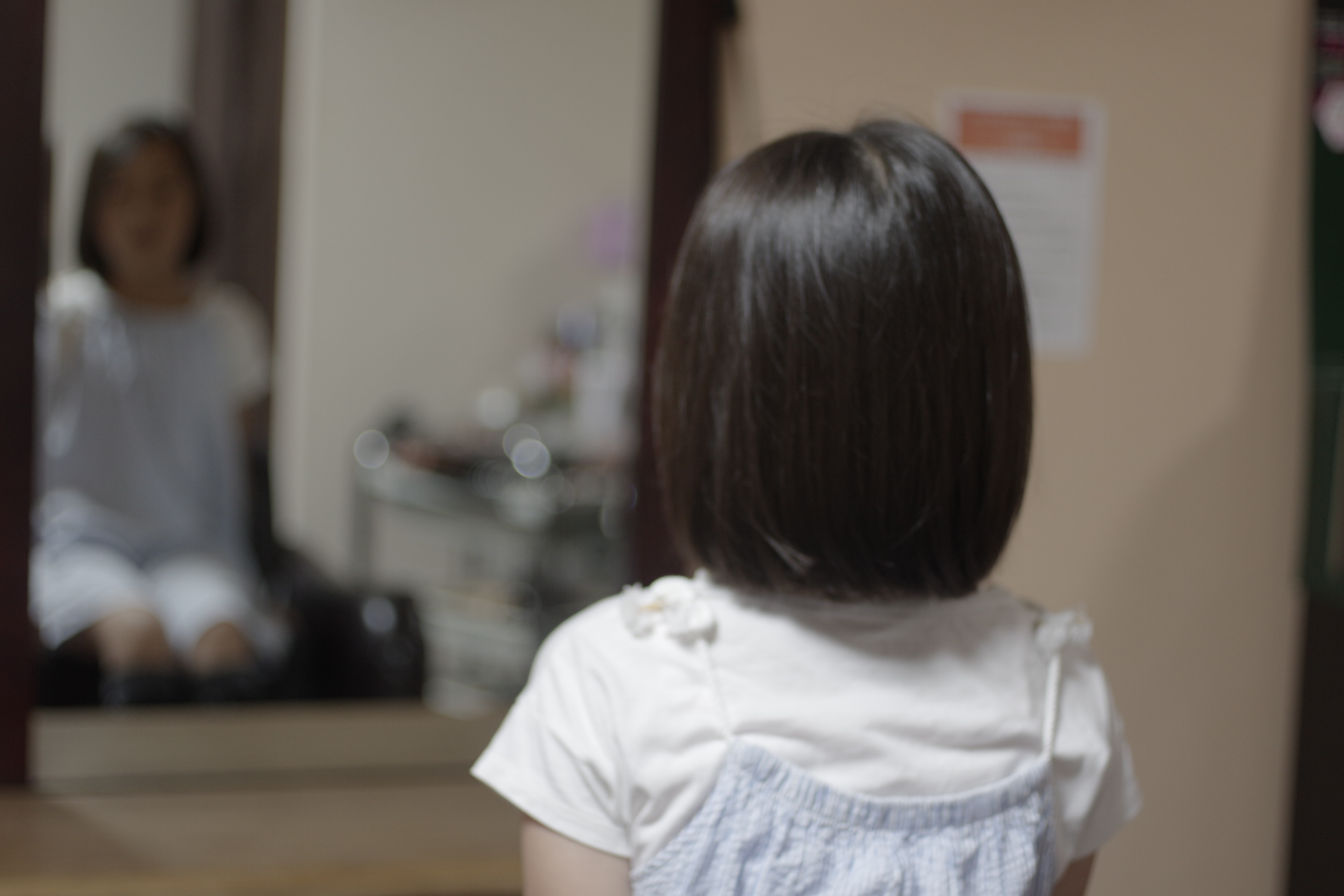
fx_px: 2389
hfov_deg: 31.4
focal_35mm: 64
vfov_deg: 21.2
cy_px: 448
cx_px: 672
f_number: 1.9
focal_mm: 43
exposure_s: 1/100
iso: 200
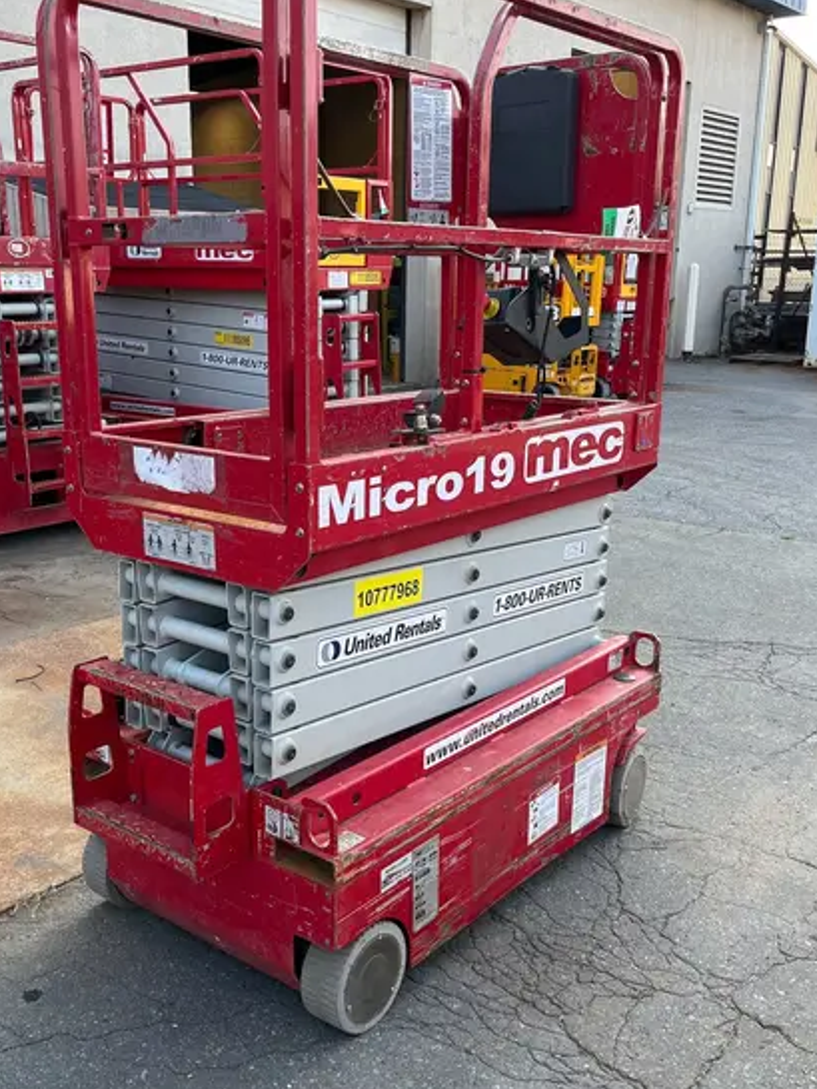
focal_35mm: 35
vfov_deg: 52.6
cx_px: 356
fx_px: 1101
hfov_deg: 40.6
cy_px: 570
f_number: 1.6
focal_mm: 5.1
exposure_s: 1/351
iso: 50
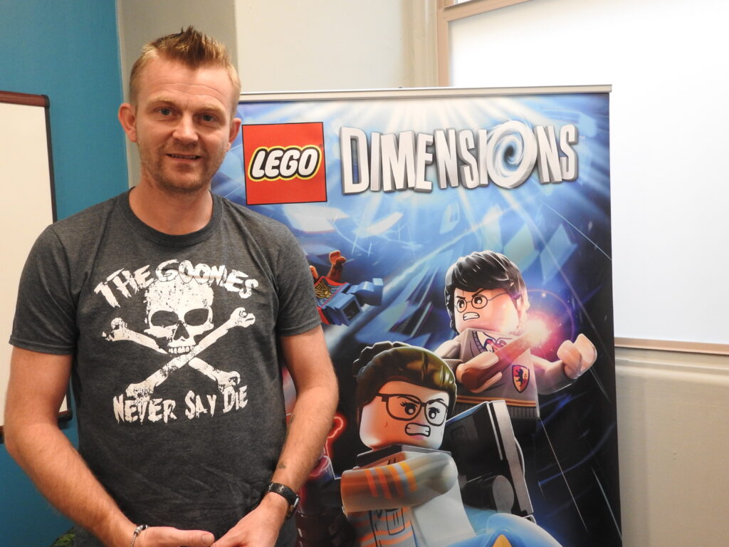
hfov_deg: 55.4
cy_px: 274
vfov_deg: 42.9
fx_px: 695
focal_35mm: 33
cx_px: 364
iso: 400
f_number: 3.6
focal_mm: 5.9
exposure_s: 1/30
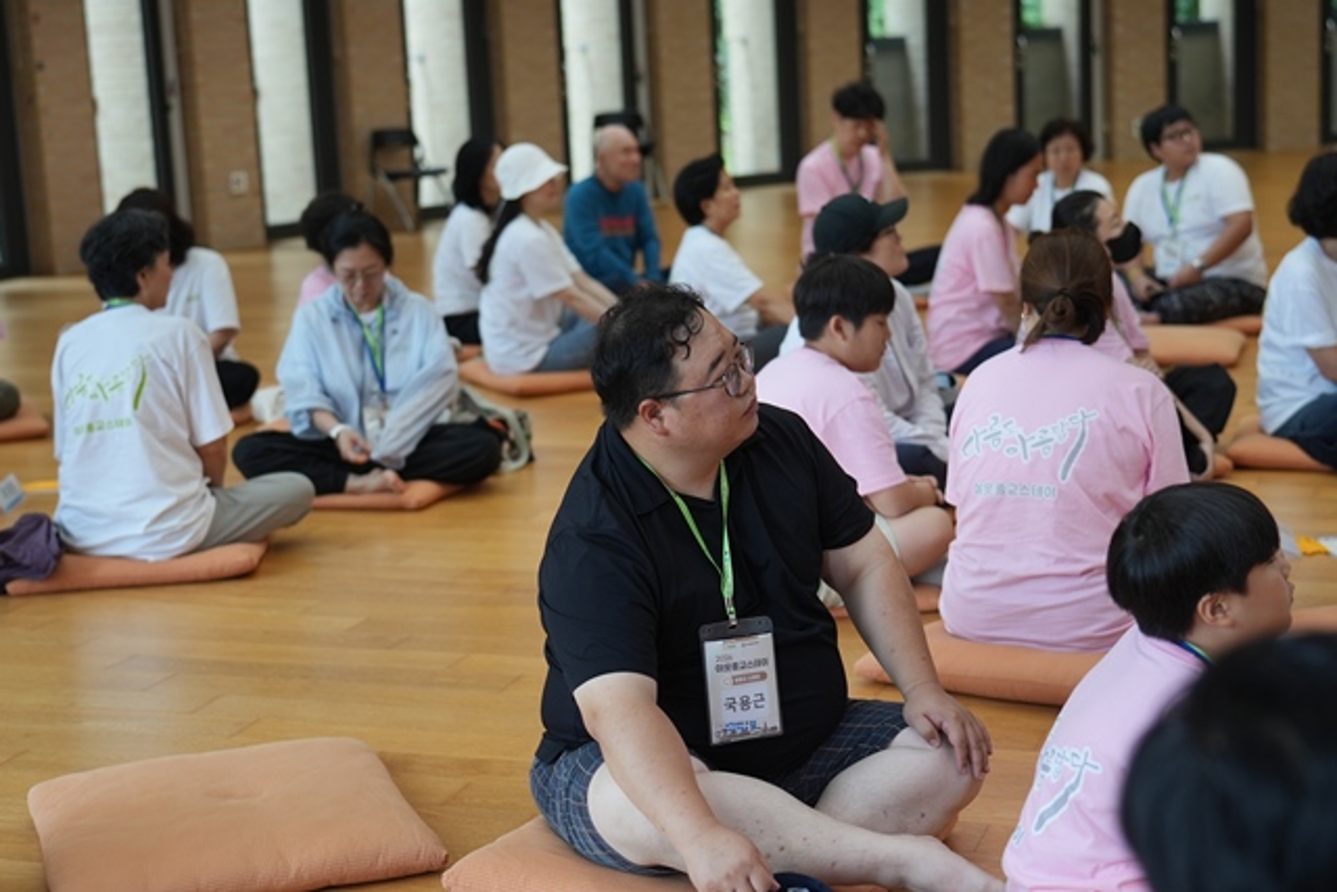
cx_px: 668
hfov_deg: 34.5
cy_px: 446
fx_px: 2154
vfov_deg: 23.4
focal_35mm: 58
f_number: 2
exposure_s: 1/200
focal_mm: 39
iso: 200
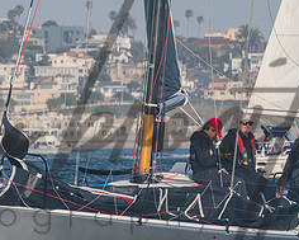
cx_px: 204
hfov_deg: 2.8
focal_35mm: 703
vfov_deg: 2.2
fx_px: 6224
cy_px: 121
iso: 400
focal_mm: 200
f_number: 8
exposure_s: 1/800
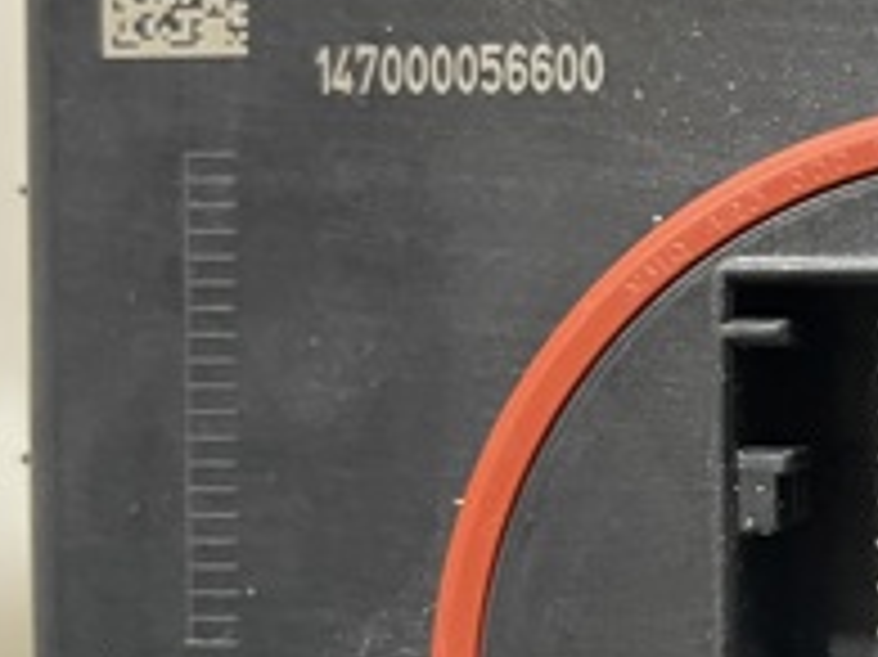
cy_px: 421
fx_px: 2079
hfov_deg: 22.3
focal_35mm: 82
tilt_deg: -23.0
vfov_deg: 17.9
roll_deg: +3.0
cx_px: 1000
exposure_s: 1/50
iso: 500
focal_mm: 5.1
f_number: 1.6
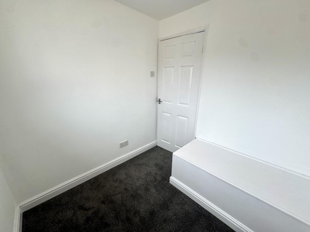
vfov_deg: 85.7
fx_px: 125
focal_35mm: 14
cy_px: 116
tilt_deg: -17.6
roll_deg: -0.5
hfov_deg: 102.1
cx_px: 155
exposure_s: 1/197
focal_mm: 2.22
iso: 40
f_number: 2.2
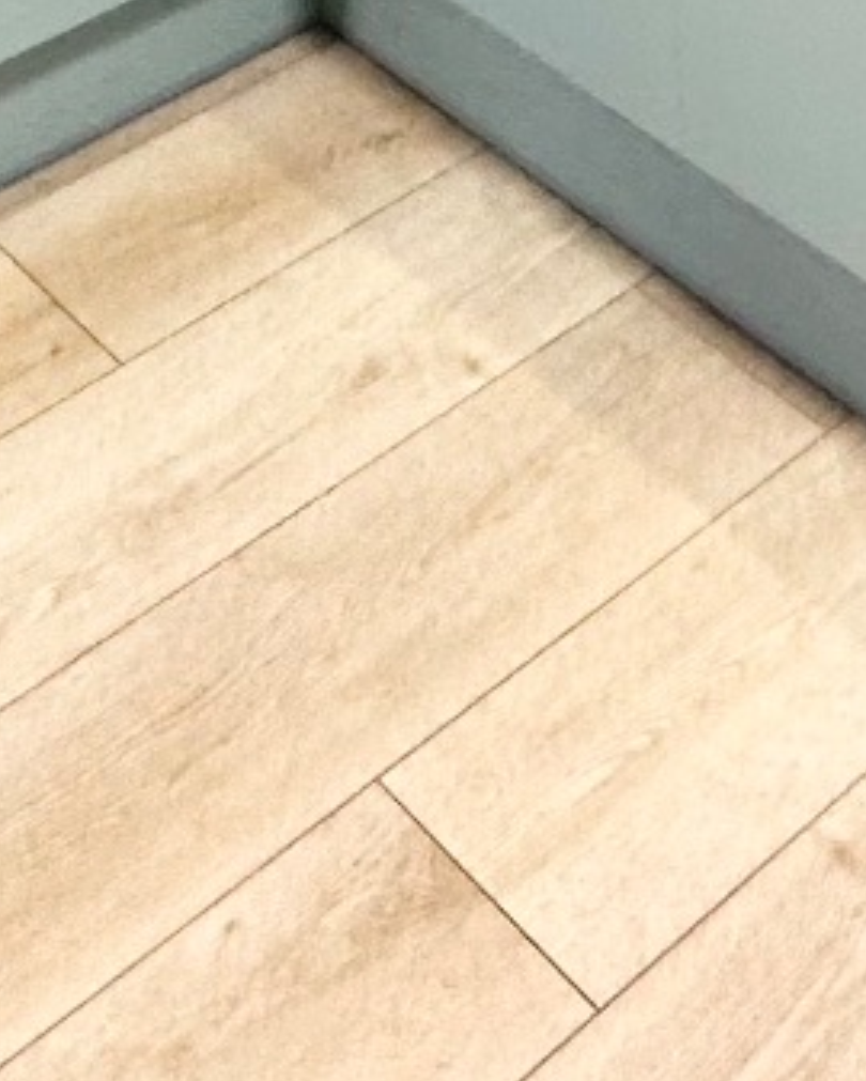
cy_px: -1196
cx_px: 51
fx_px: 2657
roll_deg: +1.8
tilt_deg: -10.0
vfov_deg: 16.4
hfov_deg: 18.2
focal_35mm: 83
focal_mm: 2.22
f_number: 2.2
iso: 80
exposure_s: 1/99
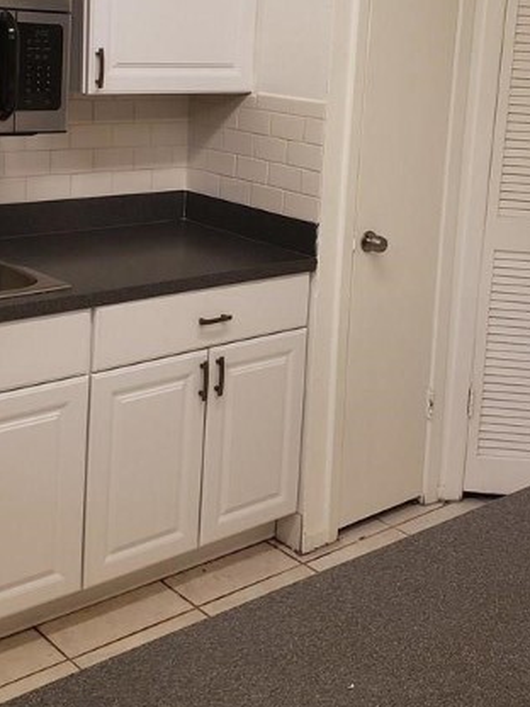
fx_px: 980
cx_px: 241
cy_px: 175
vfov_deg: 38.6
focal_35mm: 48
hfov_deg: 30.3
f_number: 2.4
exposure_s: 1/60
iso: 160
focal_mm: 4.3
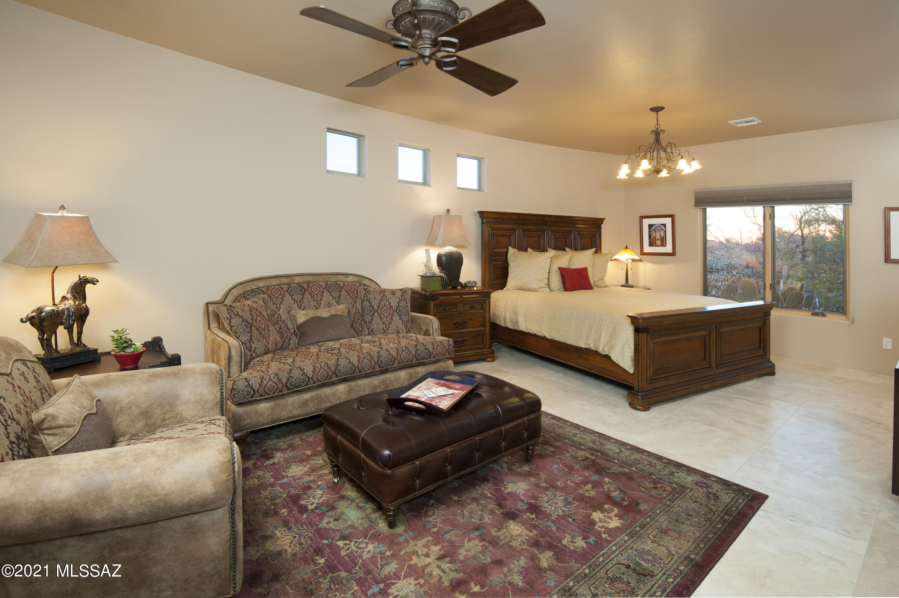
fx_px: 399
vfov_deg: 73.7
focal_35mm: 16
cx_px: 450
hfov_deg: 96.8
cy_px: 299
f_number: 7.1
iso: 400
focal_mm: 16
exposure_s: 1/8
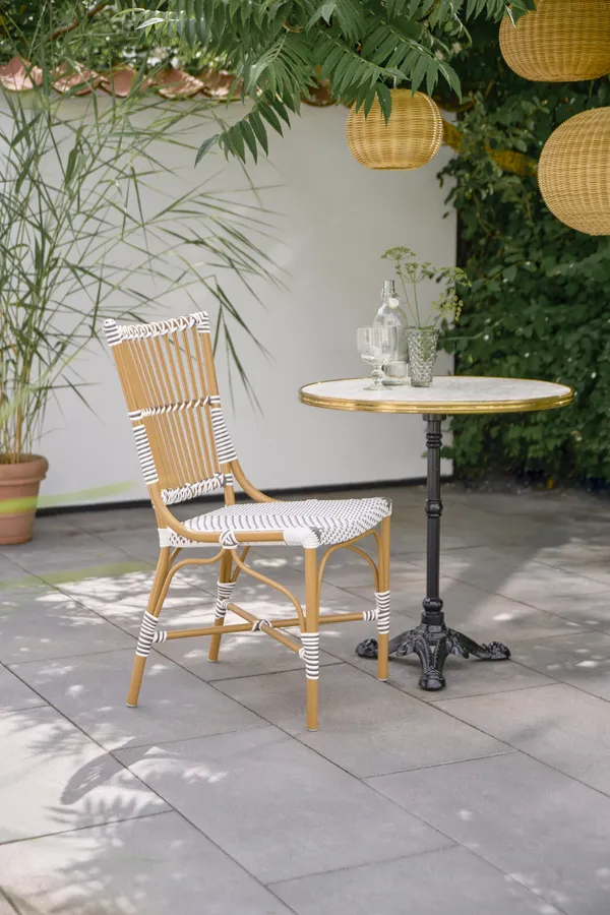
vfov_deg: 32.4
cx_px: 305
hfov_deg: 21.9
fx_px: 1576
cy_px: 458
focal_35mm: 62
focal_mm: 62
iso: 64
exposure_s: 1/1000
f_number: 2.8
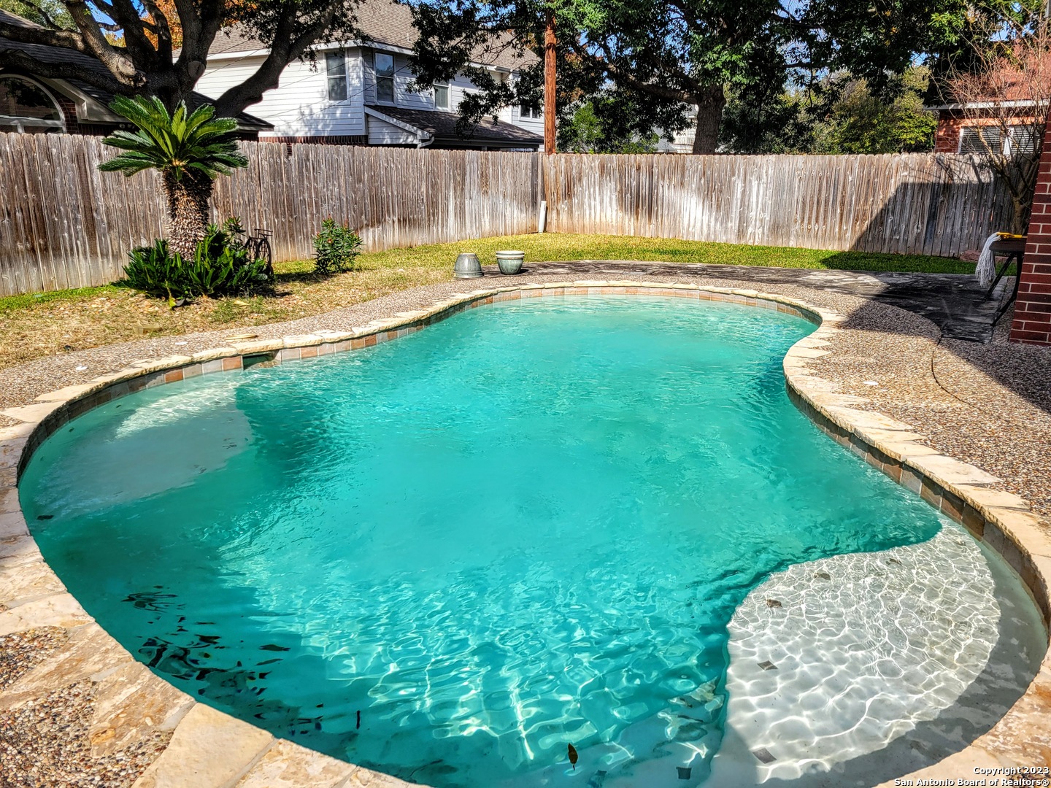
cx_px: 526
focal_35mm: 26
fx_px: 789
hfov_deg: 67.3
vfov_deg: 53.1
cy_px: 394
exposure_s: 1/2043
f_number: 1.8
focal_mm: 5.4
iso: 40
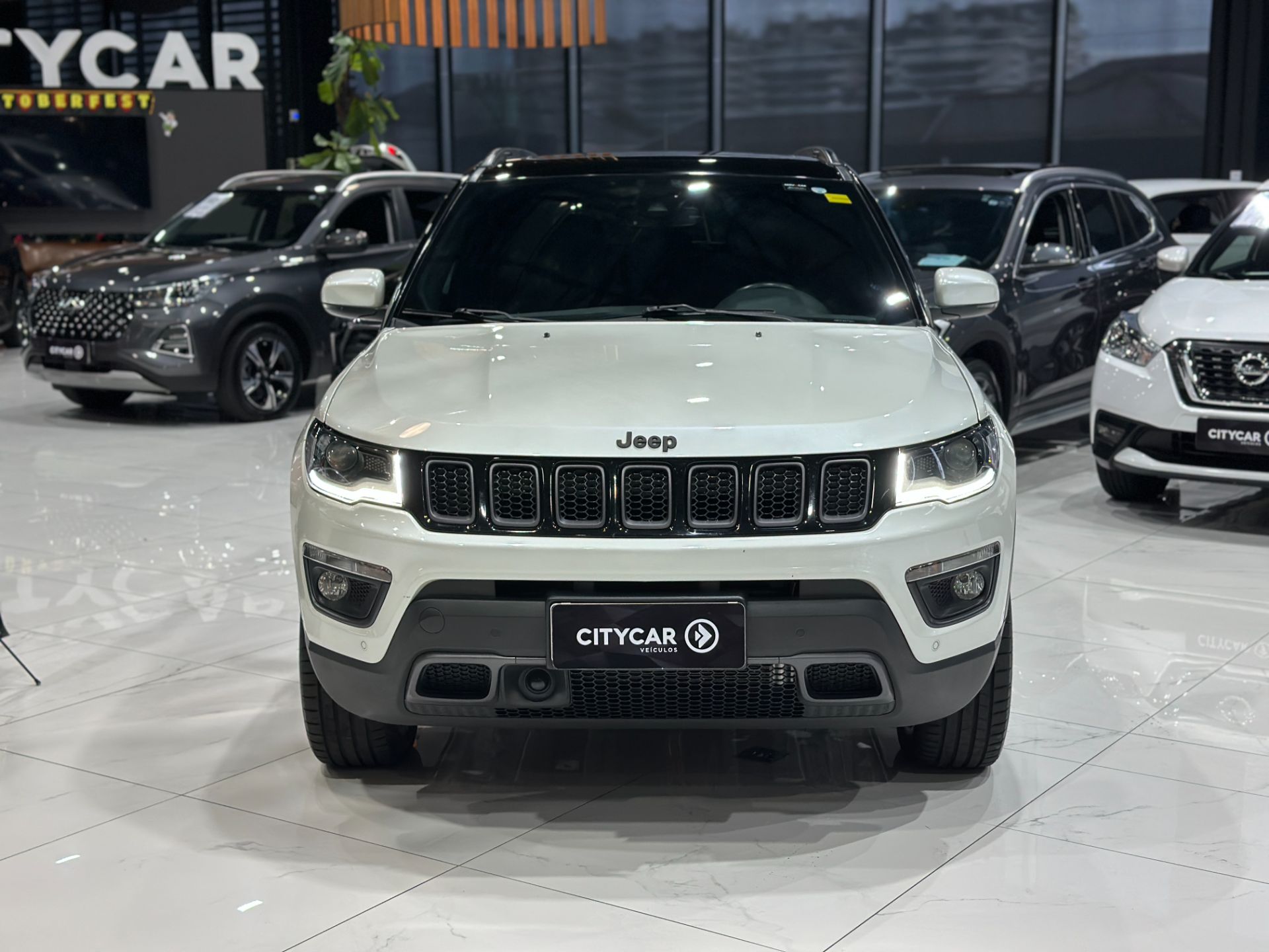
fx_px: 1760
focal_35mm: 48
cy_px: 476
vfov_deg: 30.3
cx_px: 634
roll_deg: +0.0
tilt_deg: -8.9
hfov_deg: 39.7
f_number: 1.78
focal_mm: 6.86
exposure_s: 1/120
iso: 125
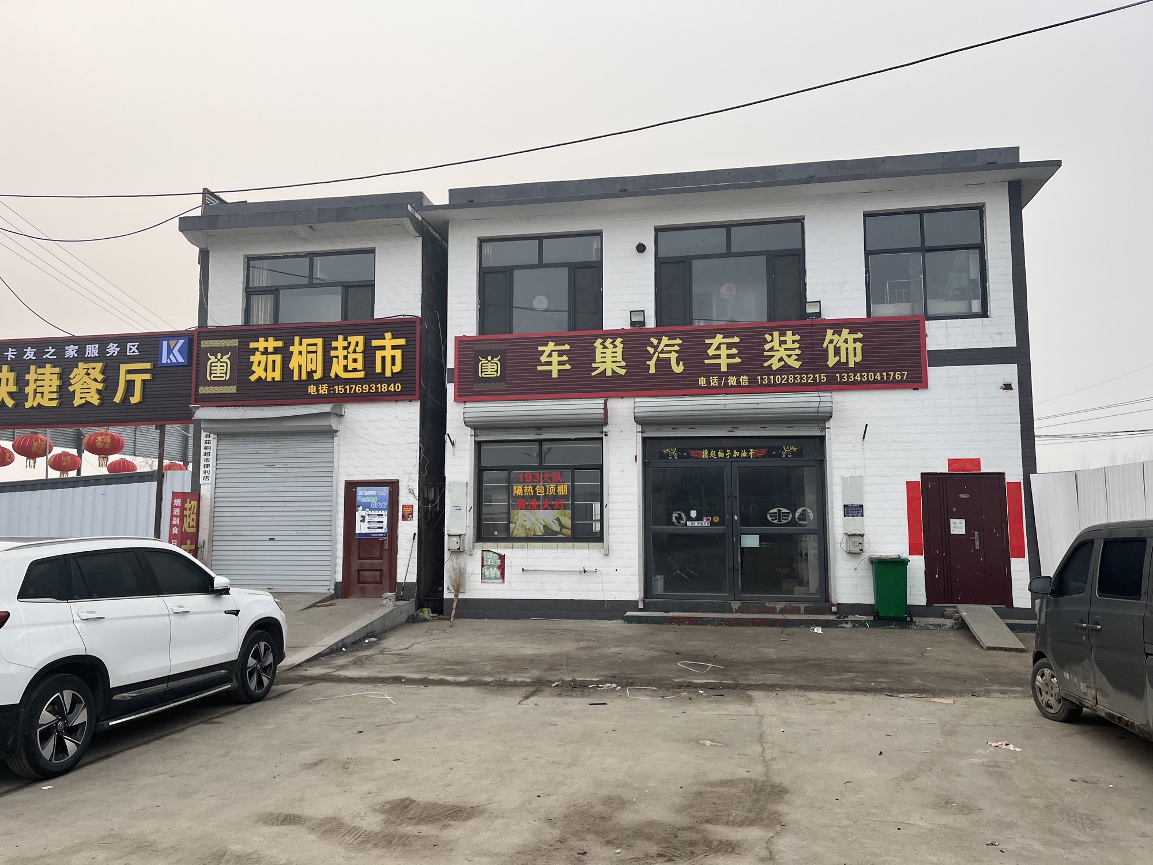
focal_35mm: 26
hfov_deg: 67.3
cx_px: 576
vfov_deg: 53.1
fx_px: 866
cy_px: 432
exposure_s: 1/574
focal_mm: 5.1
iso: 50
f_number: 1.6
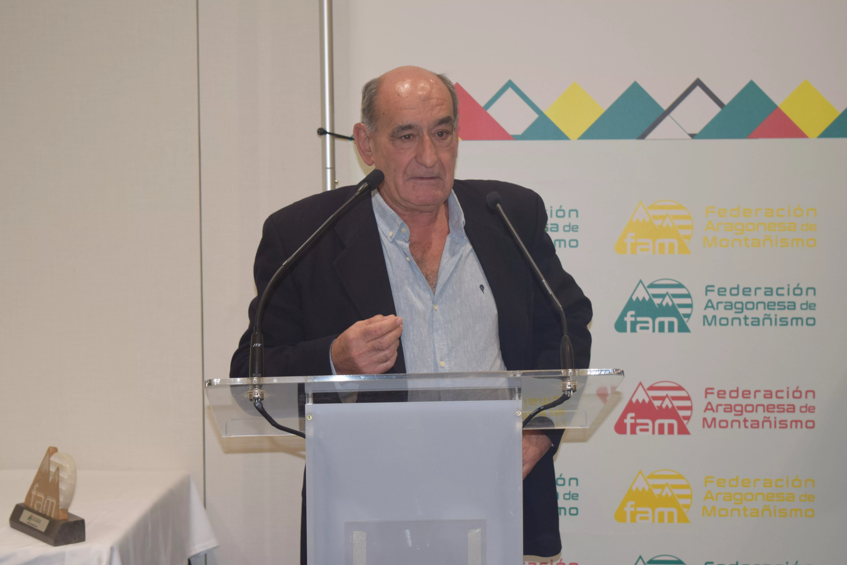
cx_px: 424
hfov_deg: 28.1
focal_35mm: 72
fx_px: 1694
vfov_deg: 18.9
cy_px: 282
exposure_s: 1/60
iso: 900
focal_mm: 48
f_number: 5.3
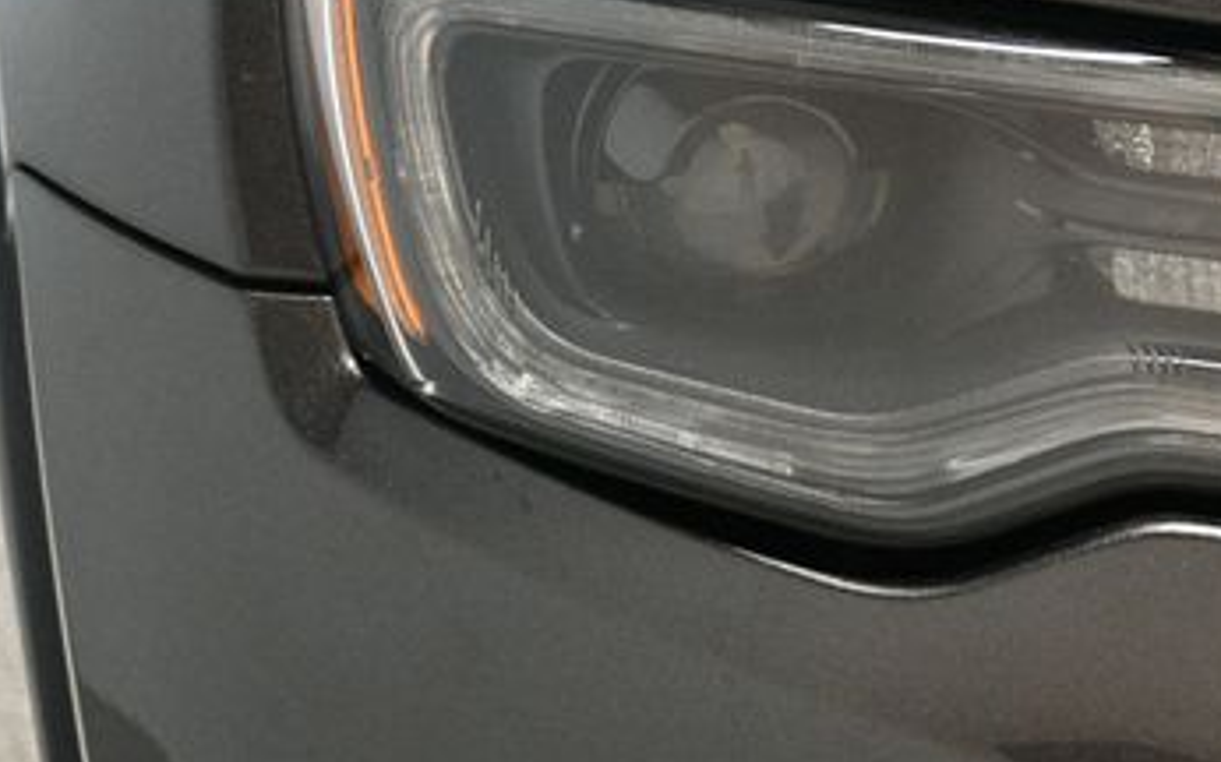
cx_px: 1041
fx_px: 3759
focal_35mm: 113
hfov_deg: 18.2
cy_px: 250
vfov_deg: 11.6
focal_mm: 40
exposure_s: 1/100
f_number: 4.5
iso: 3200
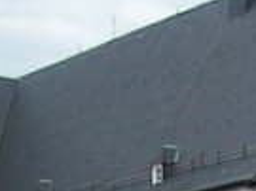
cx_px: 662
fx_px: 1626
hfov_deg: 8.1
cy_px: 460
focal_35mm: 220
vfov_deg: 6.4
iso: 80
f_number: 2.8
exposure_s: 1/506
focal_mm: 6.2
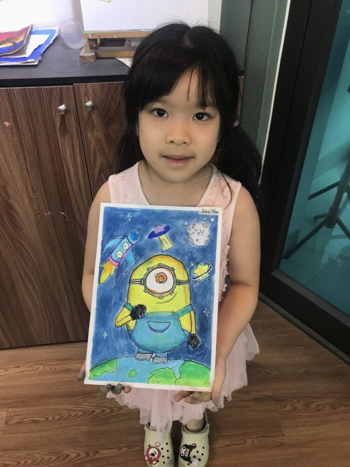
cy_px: 234
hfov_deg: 49.7
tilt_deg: -38.6
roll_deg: +0.1
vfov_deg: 63.4
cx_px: 175
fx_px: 377
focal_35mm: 28
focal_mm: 3.99
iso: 32
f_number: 1.8
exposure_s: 1/50
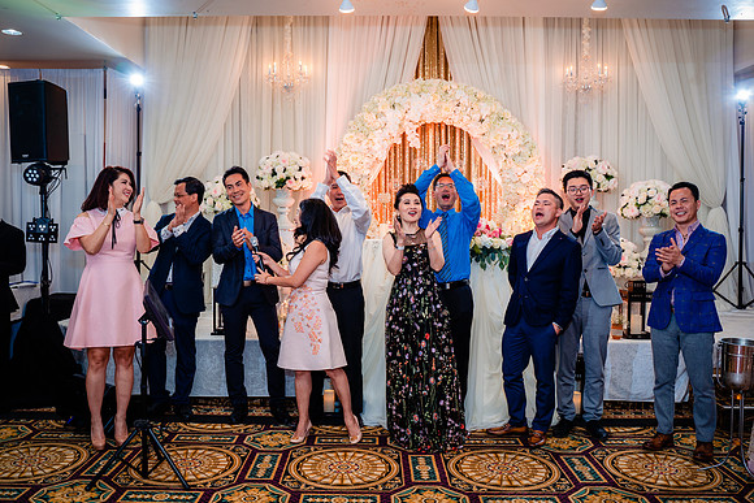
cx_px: 377
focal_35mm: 31
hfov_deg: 60.3
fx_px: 649
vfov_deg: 42.3
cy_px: 252
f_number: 3.5
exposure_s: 1/160
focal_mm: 31
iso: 640
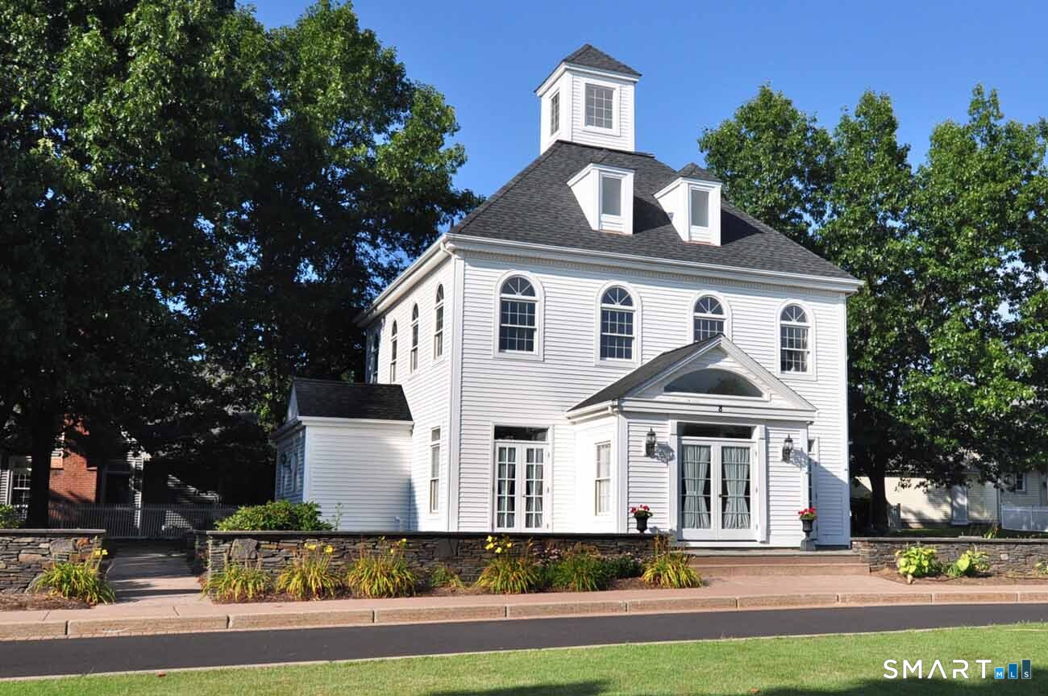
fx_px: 872
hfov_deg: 62.0
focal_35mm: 30
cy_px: 348
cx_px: 524
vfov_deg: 43.5
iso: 500
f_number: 6.3
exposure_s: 1/1600
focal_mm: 20
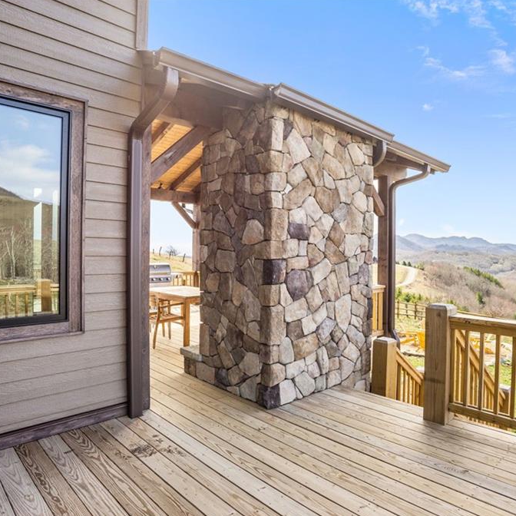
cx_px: 326
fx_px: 371
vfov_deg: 69.6
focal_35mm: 22
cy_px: 258
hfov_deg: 68.4
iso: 125
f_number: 8
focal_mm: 17
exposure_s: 1/160
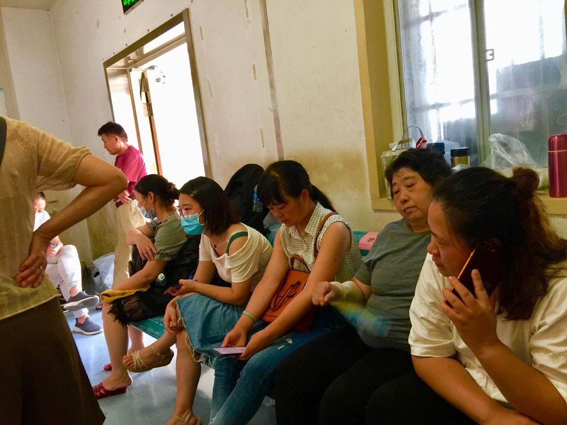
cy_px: 212
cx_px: 284
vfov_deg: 48.2
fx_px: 475
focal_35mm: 29
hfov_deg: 61.7
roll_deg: +5.4
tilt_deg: -7.1
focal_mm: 4.15
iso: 125
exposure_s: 1/17
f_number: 2.2
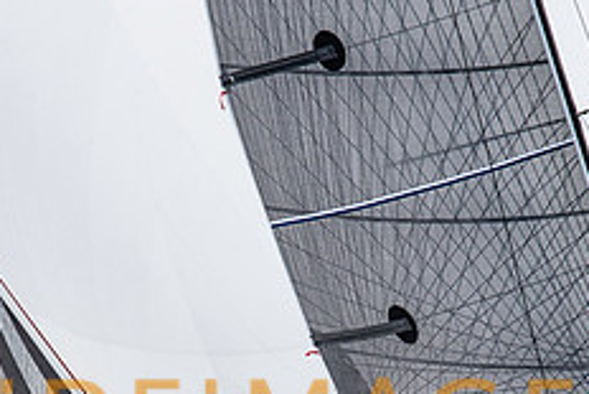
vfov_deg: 1.2
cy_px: 398
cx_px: 221
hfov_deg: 1.8
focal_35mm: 1124
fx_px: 18401
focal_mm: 300
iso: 400
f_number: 5.6
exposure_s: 1/2000
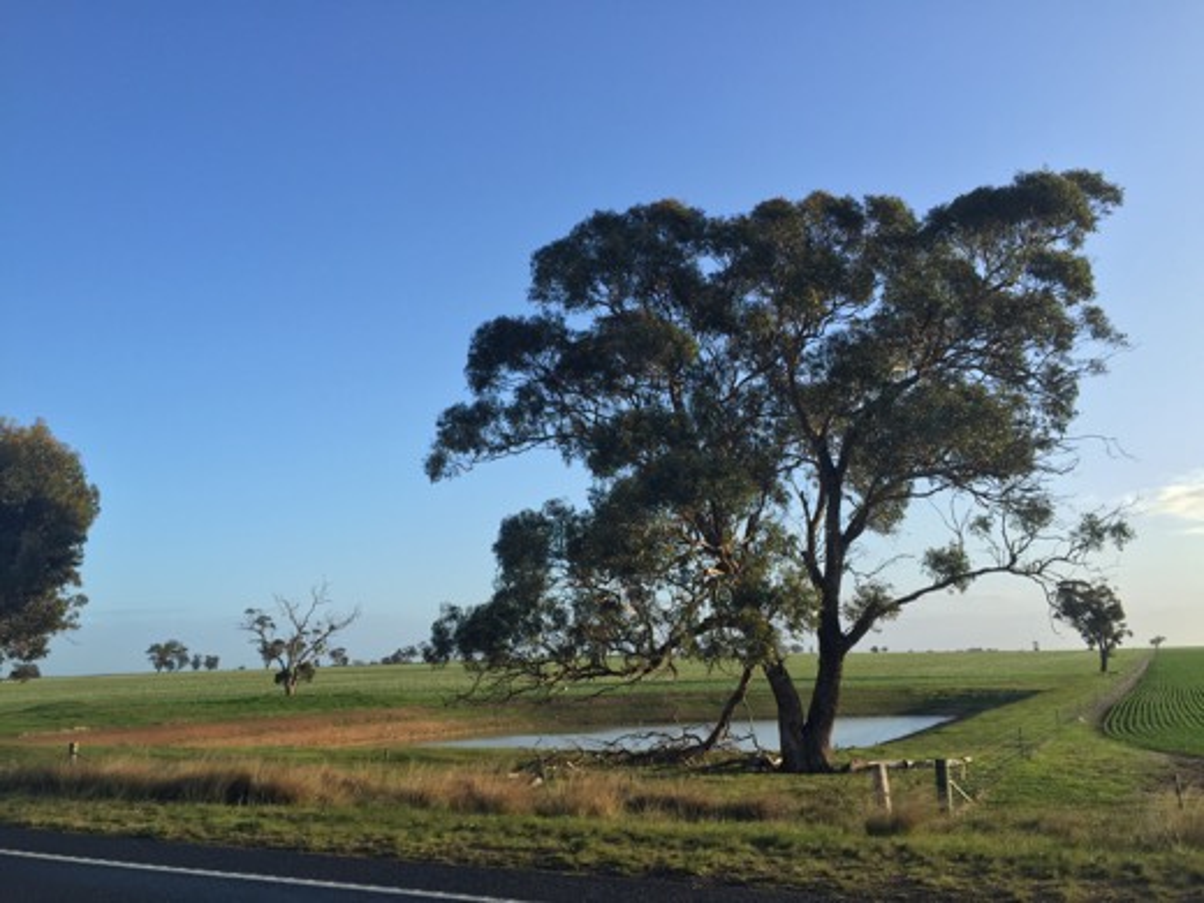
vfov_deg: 48.2
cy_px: 452
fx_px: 1009
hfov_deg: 61.7
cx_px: 602
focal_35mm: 29
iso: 32
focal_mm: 4.15
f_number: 2.2
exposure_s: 1/824
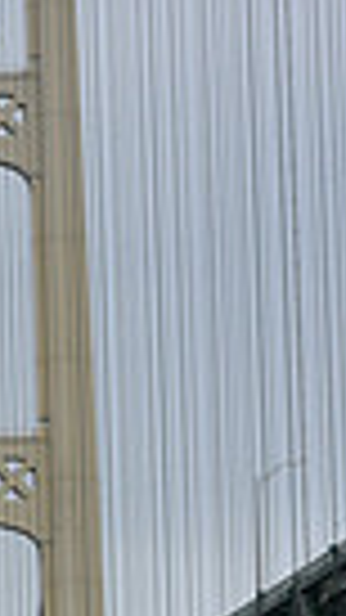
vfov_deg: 6.9
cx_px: -912
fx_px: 5059
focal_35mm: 310
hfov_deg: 3.7
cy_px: 776
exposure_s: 1/800
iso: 250
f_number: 8
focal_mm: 70
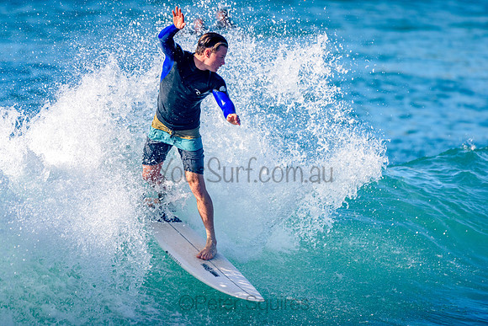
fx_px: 8308
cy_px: 163
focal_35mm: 613
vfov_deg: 2.2
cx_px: 189
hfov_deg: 3.4
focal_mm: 500
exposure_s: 1/2000
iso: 320
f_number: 5.6
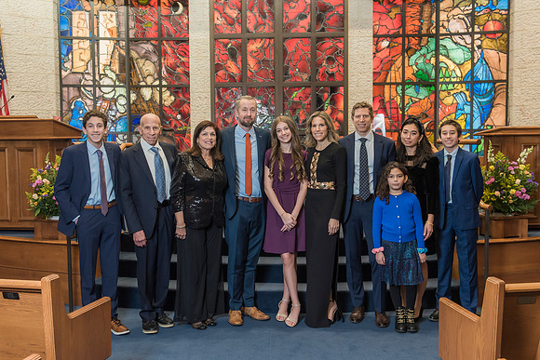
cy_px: 180
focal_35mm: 39
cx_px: 265
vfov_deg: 34.0
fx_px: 590
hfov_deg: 49.2
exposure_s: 1/100
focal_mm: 38
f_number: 4.5
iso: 1250
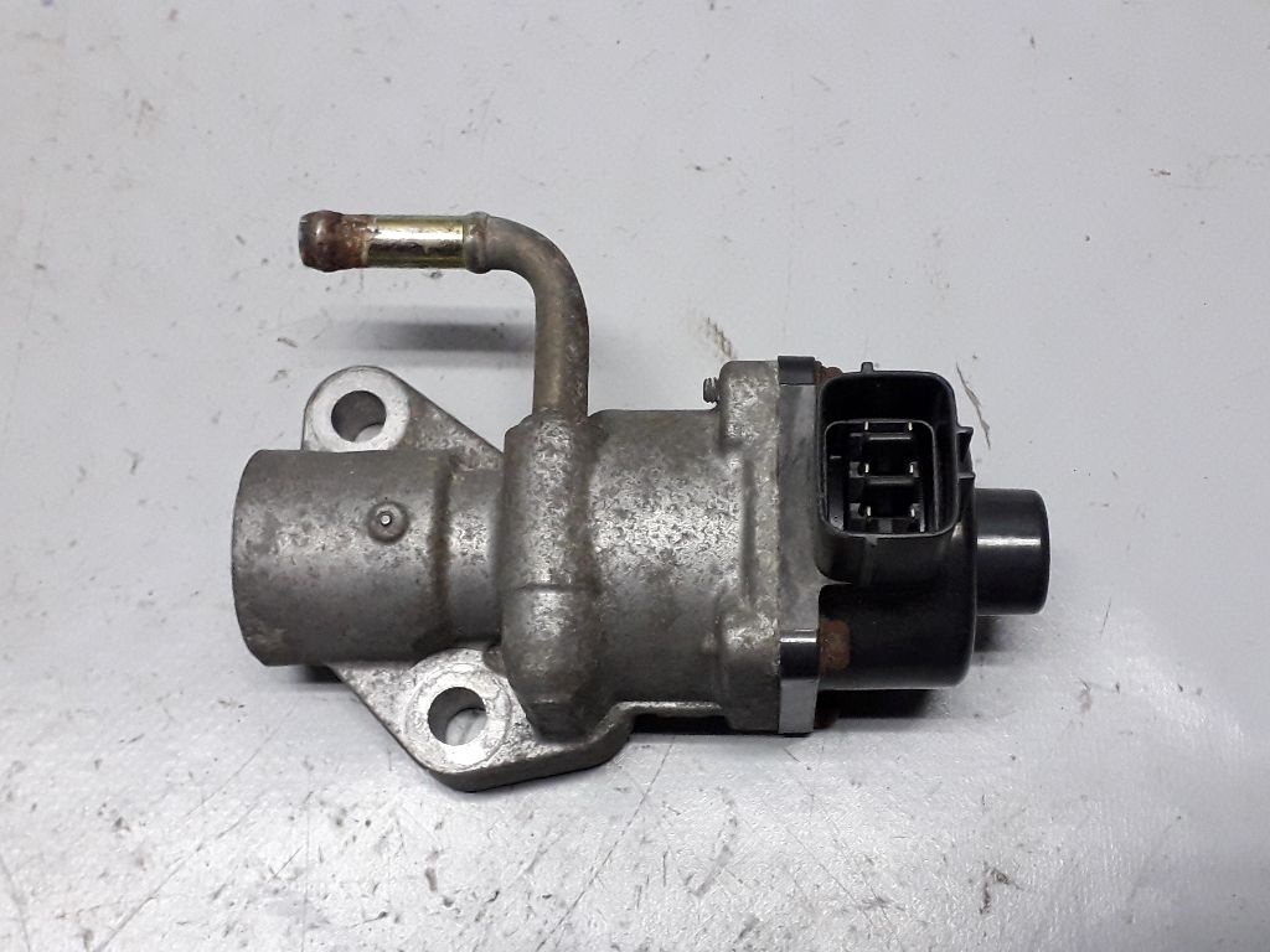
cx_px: 635
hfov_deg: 65.3
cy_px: 476
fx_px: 991
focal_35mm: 27
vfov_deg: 51.4
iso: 250
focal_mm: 3.6
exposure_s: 1/50
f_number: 1.9
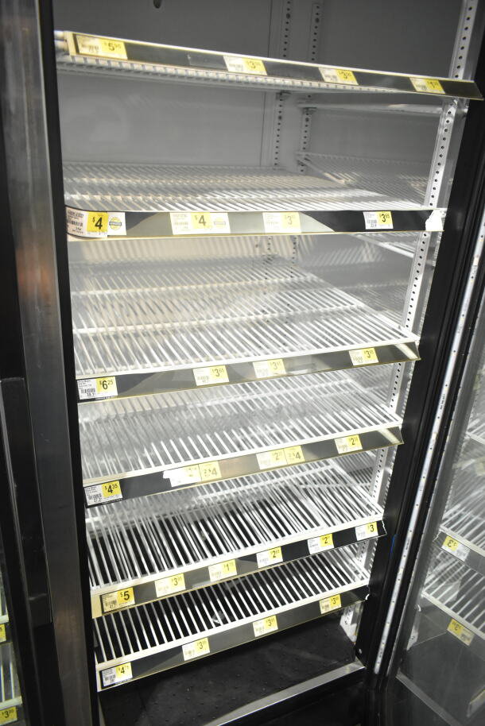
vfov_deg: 67.4
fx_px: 545
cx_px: 242
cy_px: 363
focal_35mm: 27
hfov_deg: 48.0
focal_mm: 18
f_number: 3.5
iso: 1600
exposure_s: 1/50
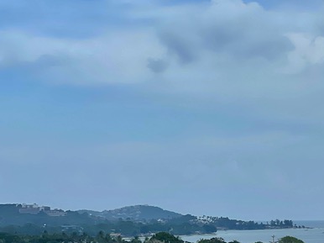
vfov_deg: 8.7
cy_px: 108
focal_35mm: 170
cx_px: 389
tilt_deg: +4.0
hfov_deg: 11.4
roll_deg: +0.3
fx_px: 1590
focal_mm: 7.5
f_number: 2.2
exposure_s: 1/2273
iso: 20
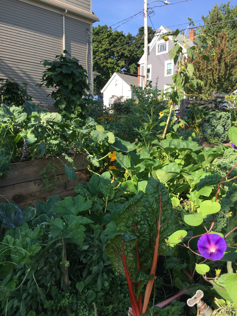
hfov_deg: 48.2
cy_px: 158
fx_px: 265
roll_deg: -0.2
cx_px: 118
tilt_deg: -6.9
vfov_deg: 61.7
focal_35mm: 29
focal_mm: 4.15
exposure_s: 1/635
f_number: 2.2
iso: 25
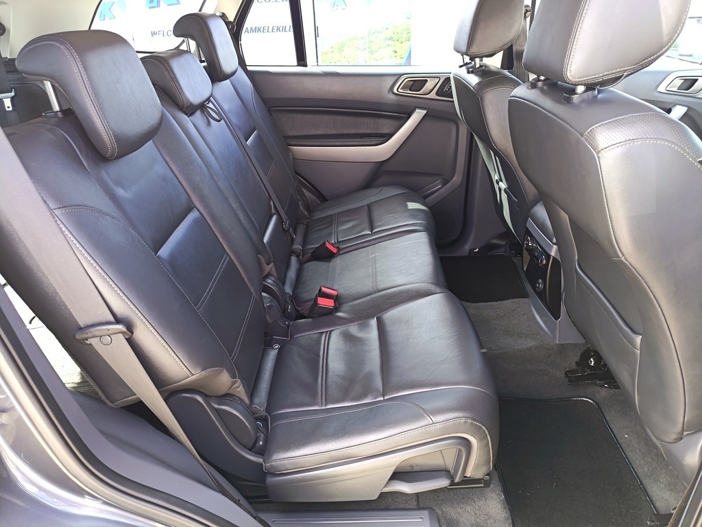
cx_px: 351
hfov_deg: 71.6
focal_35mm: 24
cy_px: 264
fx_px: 487
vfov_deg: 56.8
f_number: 1.75
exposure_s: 1/100
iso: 718
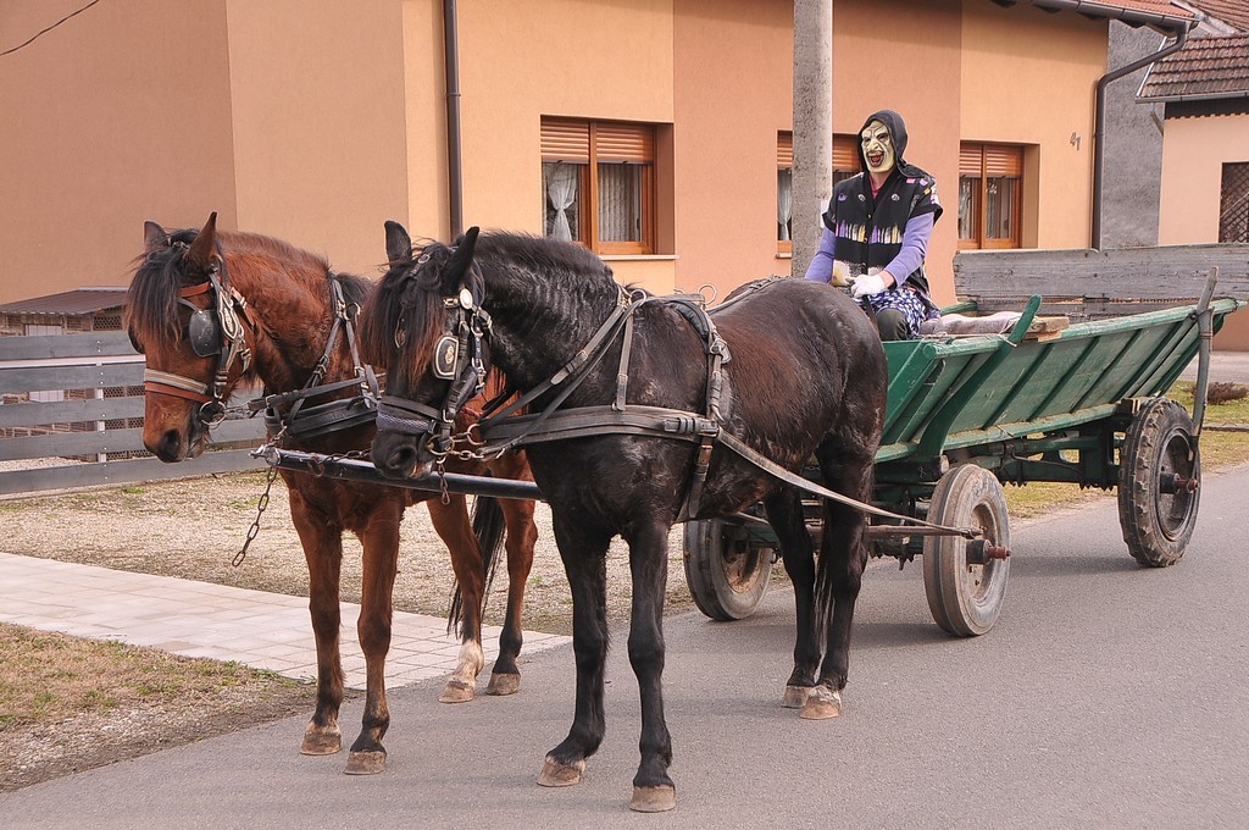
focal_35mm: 54
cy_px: 415
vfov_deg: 25.0
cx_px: 624
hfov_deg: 36.9
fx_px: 1871
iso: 250
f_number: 6.3
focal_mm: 36
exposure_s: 1/160
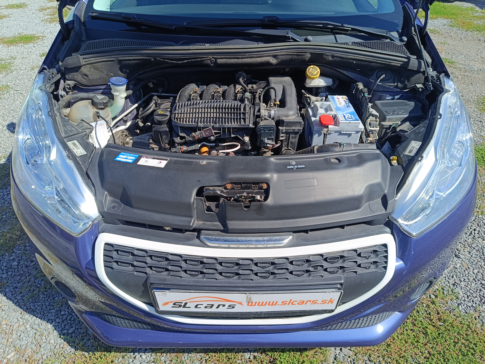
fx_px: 336
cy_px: 182
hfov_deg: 71.6
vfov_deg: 56.8
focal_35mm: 24
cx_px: 242
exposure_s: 1/657
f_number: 1.88
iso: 51
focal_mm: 5.59
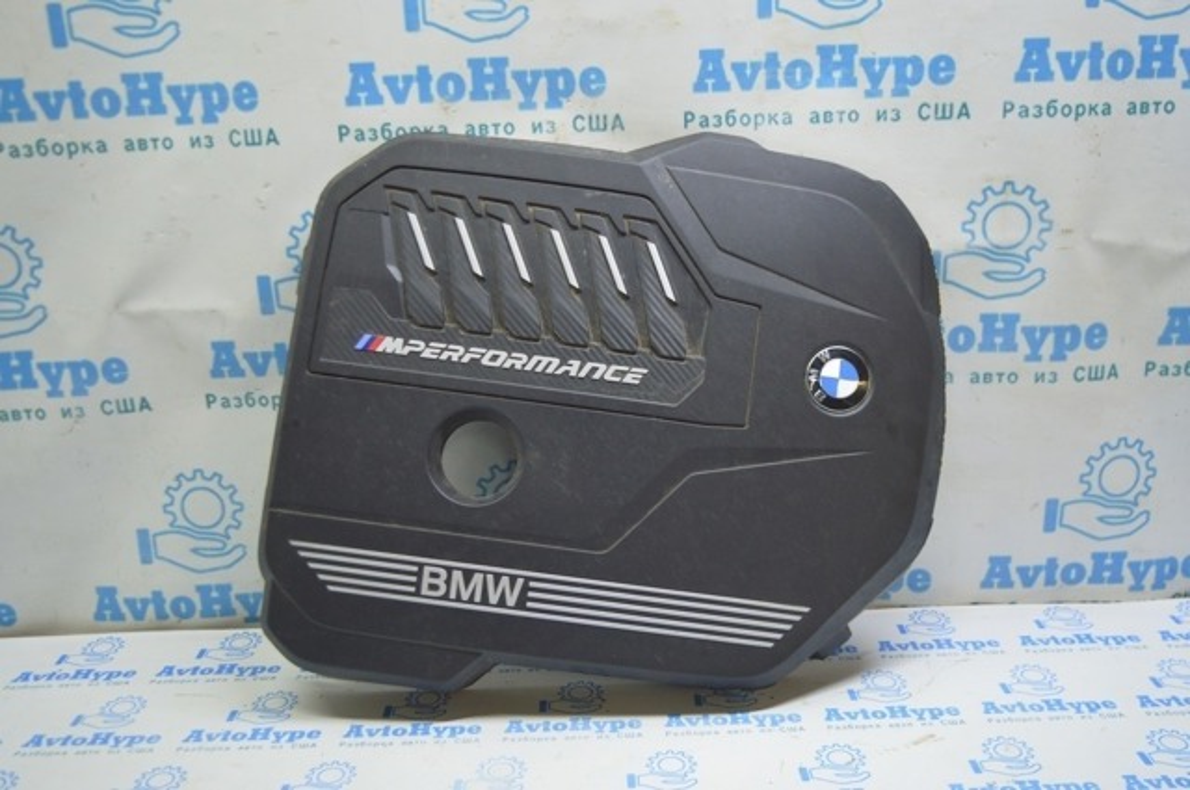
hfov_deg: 53.2
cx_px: 595
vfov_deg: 36.8
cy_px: 395
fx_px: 1188
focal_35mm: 36
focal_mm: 24
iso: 400
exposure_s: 1/40
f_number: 4
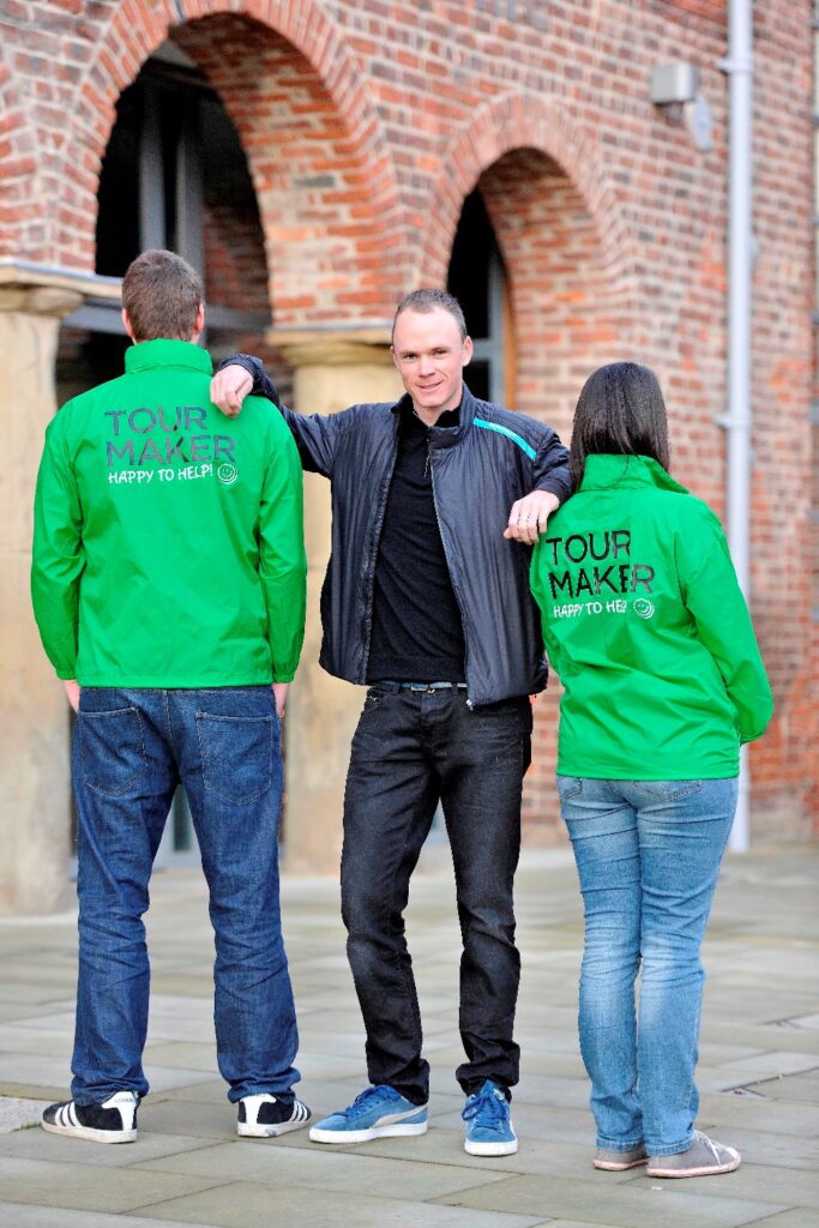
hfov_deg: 12.5
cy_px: 614
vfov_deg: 18.6
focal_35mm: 110
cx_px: 410
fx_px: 3752
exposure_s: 1/250
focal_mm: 110
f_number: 2.8
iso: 400
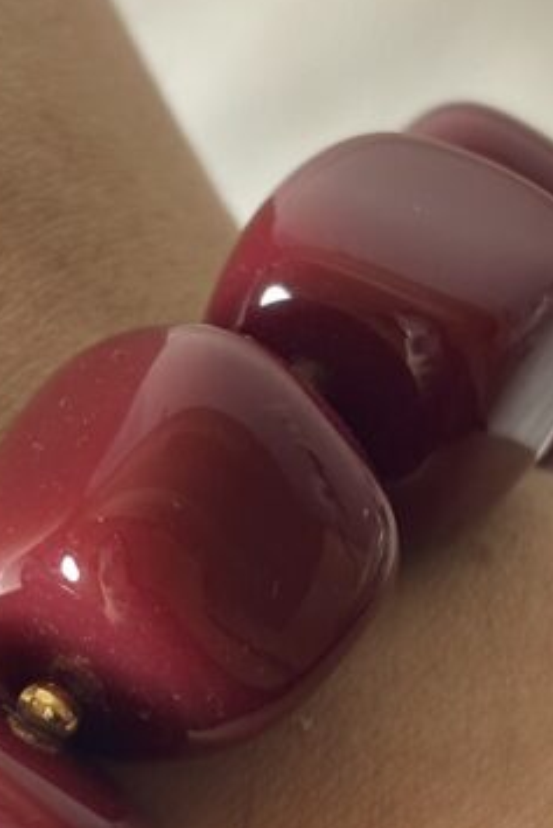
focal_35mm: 156
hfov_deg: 8.8
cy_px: 655
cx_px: 40
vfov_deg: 13.1
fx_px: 3591
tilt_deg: -73.2
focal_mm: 5.96
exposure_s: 1/100
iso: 40
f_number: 1.6
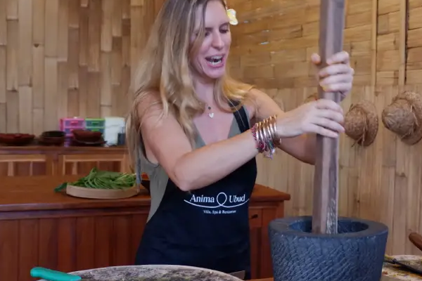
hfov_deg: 38.1
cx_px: 236
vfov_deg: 25.9
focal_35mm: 52
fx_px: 610
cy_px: 101
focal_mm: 26.9
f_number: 4.5
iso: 3200
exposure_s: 1/25
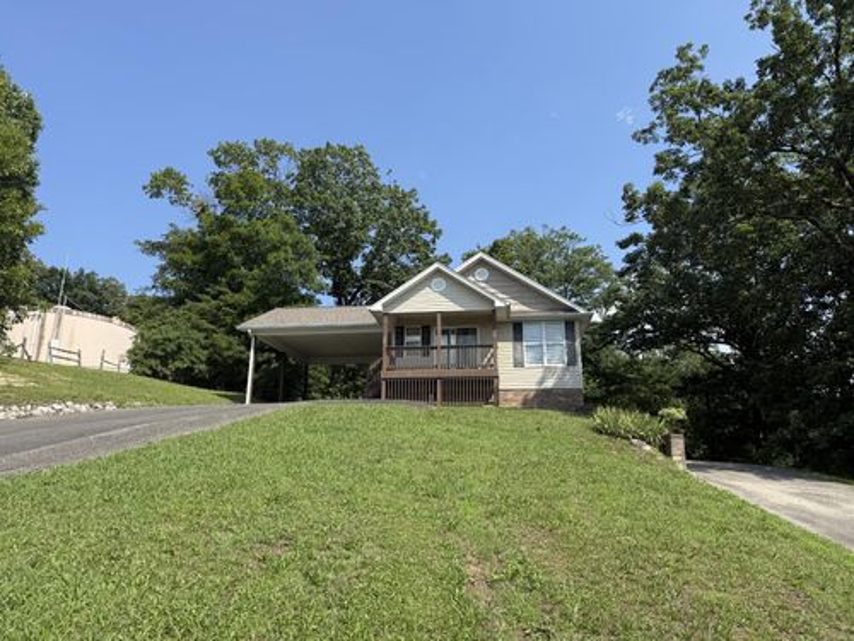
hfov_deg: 71.6
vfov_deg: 56.8
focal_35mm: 24
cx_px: 427
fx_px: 592
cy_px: 320
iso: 80
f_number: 1.78
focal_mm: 6.76
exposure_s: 1/3145
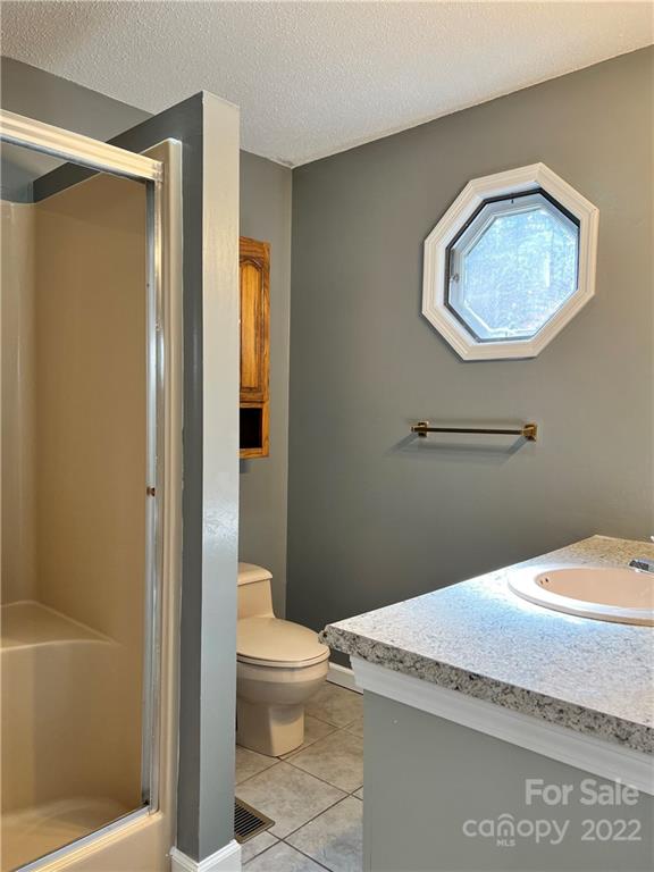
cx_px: 327
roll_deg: -1.7
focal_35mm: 26
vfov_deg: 67.3
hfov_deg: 53.1
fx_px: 655
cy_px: 436
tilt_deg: -1.5
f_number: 1.5
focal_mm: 5.7
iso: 100
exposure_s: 1/121
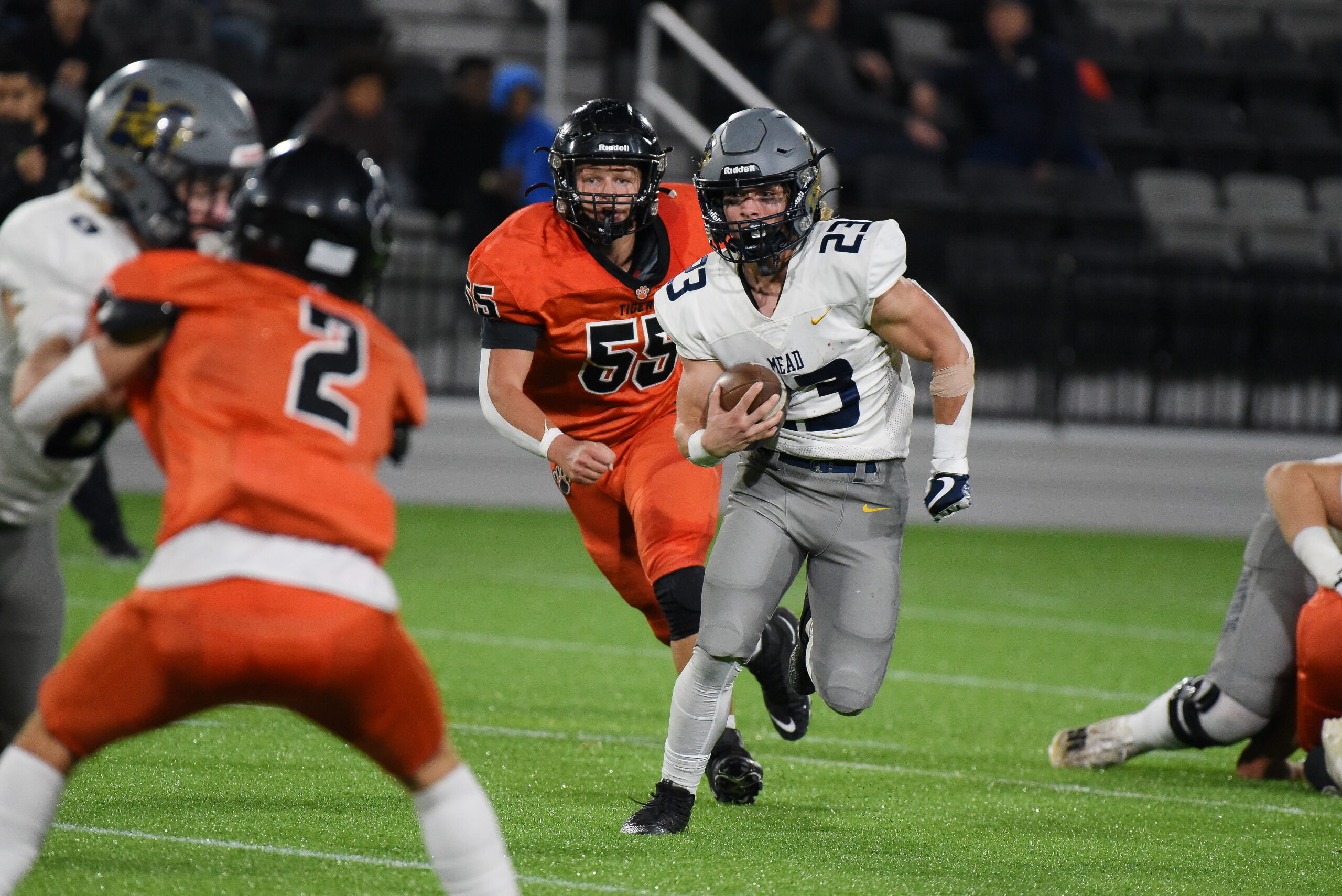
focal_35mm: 460
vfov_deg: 3.0
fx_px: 17154
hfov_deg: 4.5
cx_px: 671
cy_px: 448
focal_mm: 460
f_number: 5.6
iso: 6400
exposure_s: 1/1000
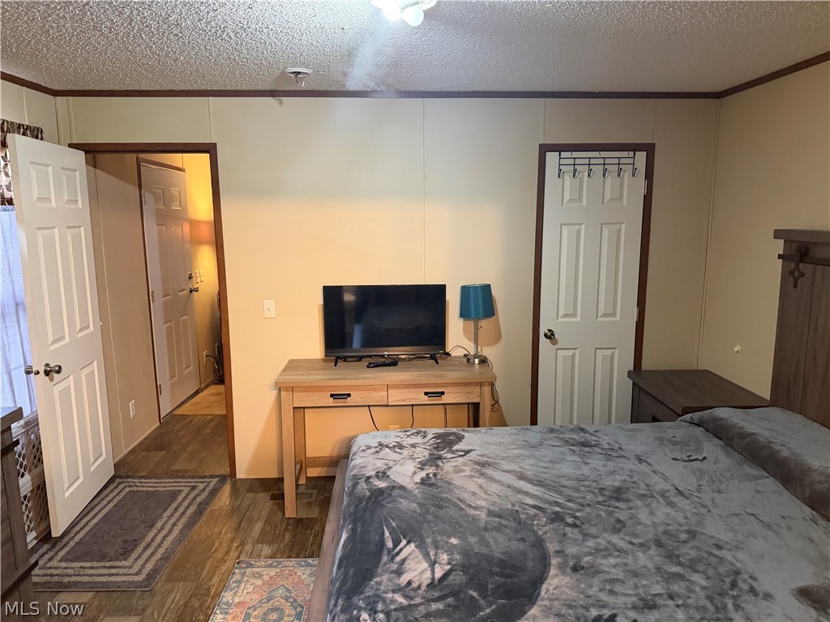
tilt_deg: -9.9
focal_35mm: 24
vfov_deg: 56.8
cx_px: 415
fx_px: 575
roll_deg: +0.3
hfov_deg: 71.6
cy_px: 311
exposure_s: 1/60
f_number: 1.78
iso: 500
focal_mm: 6.76
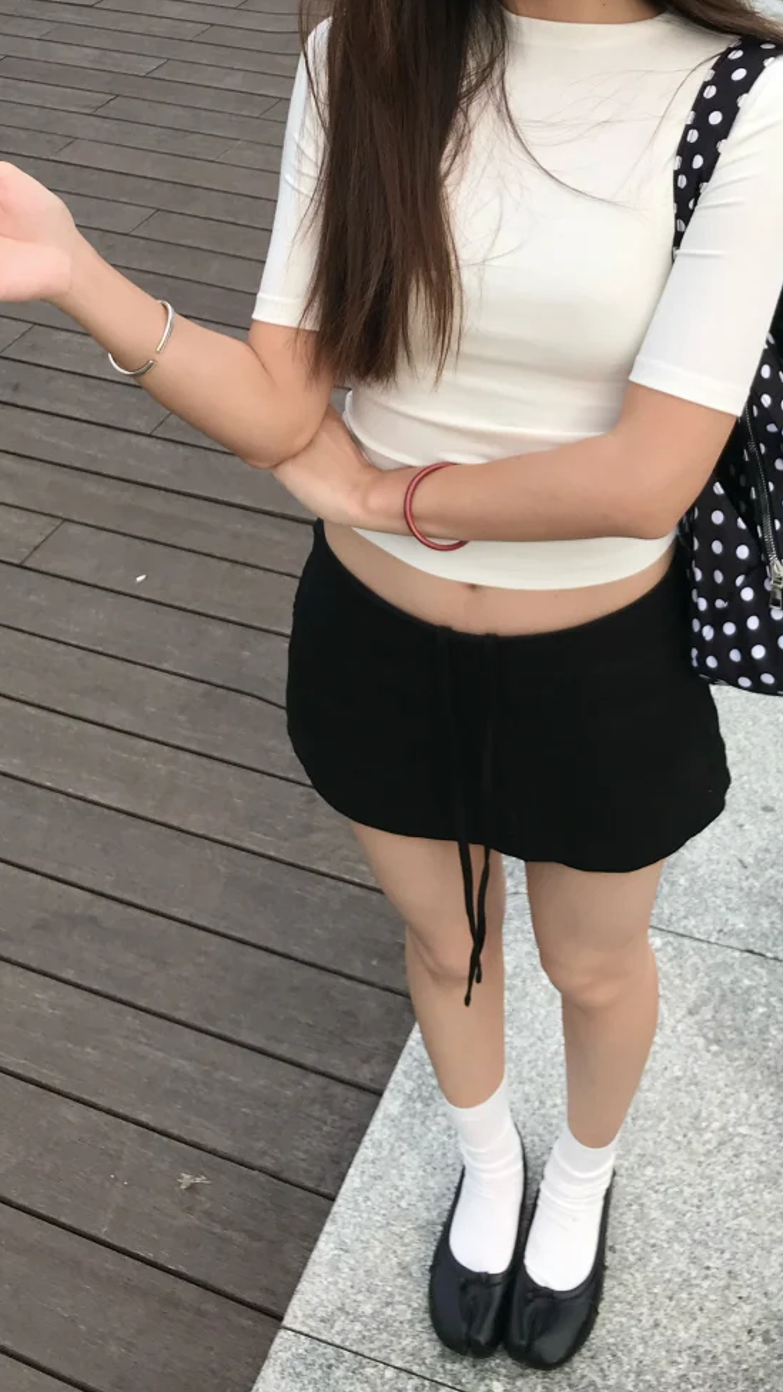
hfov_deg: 26.4
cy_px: 375
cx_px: 491
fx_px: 1661
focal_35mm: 45
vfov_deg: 44.2
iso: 20
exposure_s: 1/344
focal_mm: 3.99
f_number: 1.8
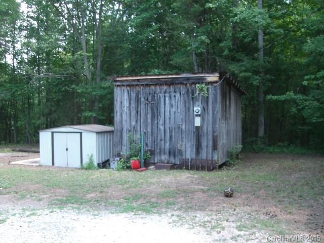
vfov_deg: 37.7
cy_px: 122
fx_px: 356
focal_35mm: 38
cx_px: 162
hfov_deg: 49.0
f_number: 2.7
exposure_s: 1/100
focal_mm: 6.2
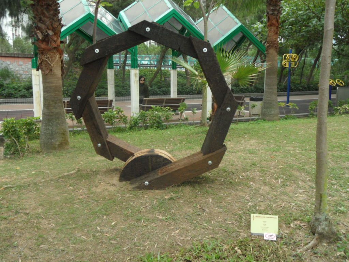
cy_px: 131
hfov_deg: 56.8
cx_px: 174
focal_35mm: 32
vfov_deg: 44.2
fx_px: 323
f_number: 3.4
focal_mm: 5.3
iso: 100
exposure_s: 1/90
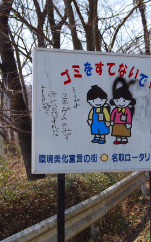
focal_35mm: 72
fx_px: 473
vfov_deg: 28.7
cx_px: 108
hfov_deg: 18.1
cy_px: 120
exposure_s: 1/200
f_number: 7.1
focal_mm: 31
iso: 100
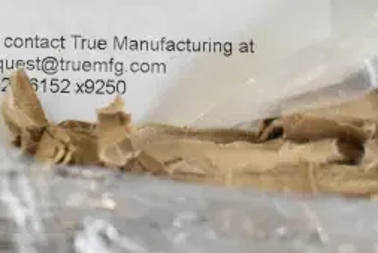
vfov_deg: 12.0
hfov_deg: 17.8
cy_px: -43
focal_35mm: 112
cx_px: -4
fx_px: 1179
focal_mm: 31
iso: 6400
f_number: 8
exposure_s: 1/250
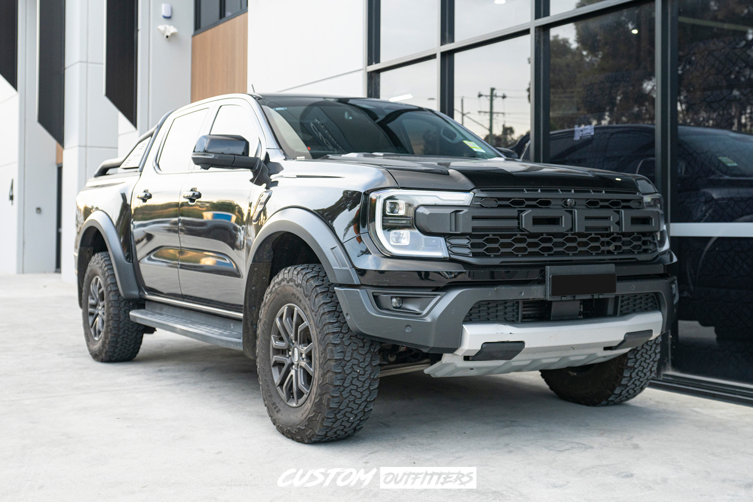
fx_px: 711
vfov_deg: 38.9
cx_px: 376
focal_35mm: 34
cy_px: 251
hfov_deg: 55.8
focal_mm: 34
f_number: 4
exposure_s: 1/60
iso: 500
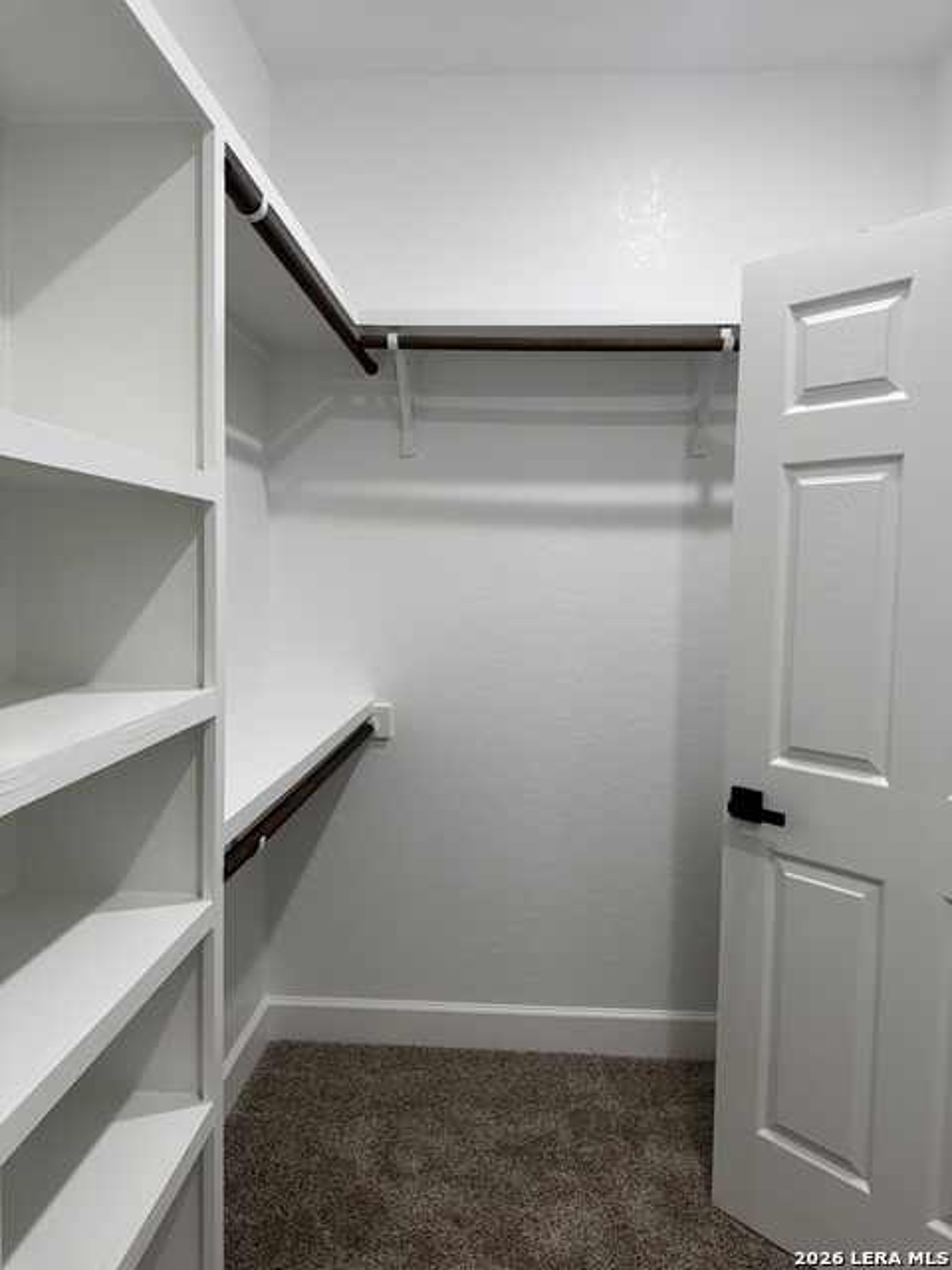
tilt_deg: -4.3
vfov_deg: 71.6
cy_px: 635
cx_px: 476
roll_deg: -1.3
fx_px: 880
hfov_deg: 56.8
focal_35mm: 24
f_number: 1.78
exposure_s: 1/120
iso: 100
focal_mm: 6.76
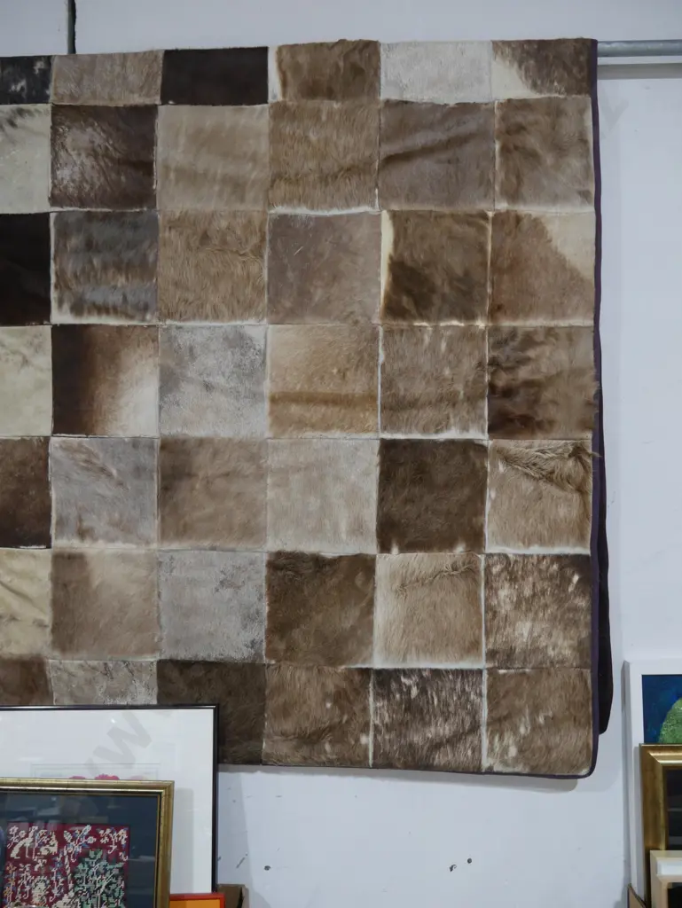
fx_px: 787
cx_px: 341
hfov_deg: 46.8
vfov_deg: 59.9
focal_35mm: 30
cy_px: 454
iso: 1000
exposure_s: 1/60
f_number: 3.6
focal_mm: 15
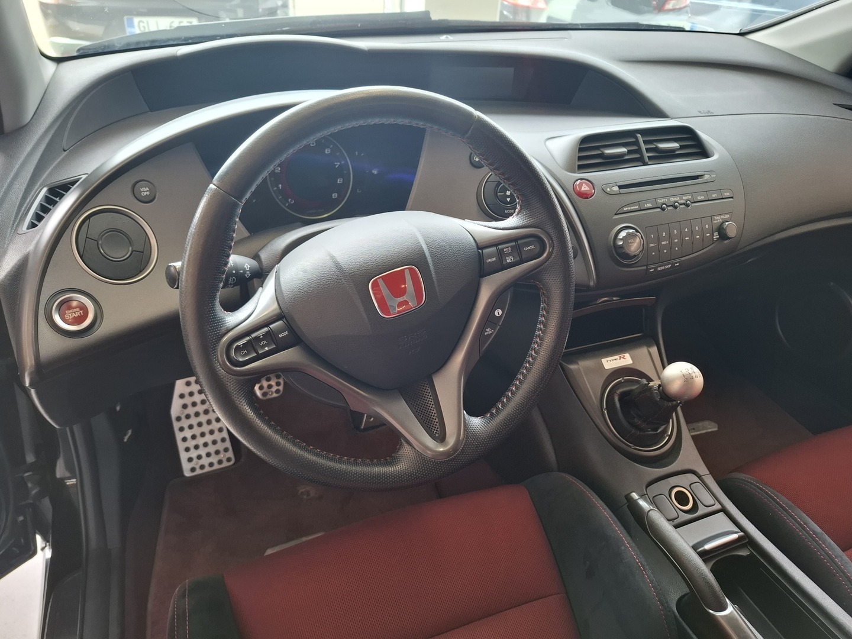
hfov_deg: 73.9
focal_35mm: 23
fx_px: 566
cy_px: 320
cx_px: 426
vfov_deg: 58.9
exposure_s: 1/100
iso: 250
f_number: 1.8
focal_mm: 5.54
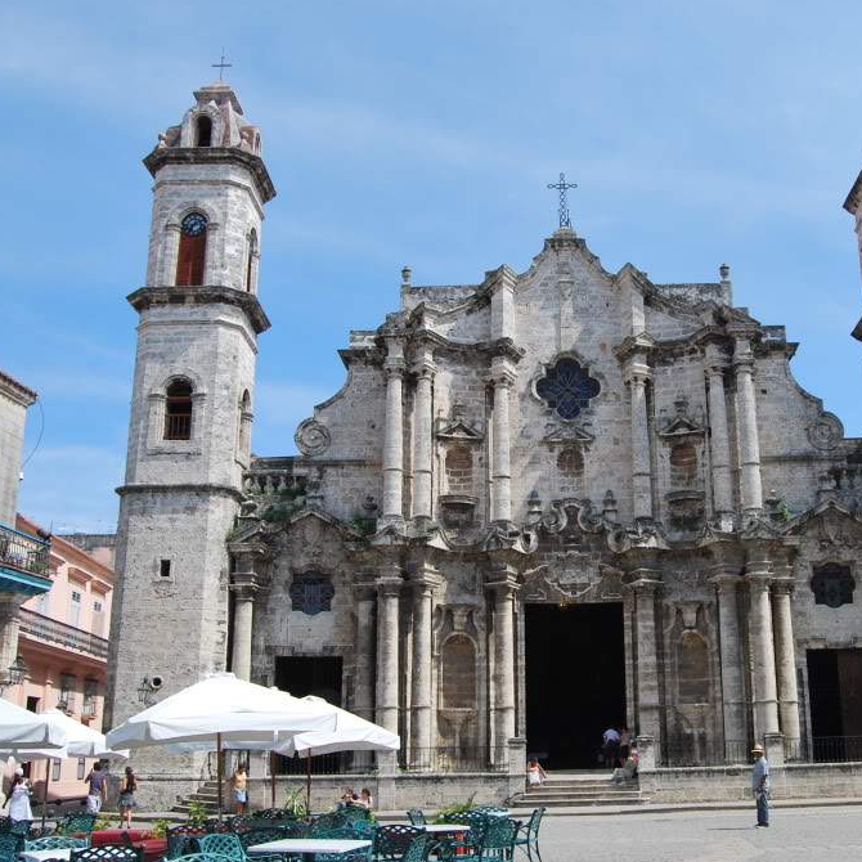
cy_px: 437
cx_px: 559
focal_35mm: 39
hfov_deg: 42.4
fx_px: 1099
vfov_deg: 42.8
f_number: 8
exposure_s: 1/250
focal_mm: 20
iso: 100
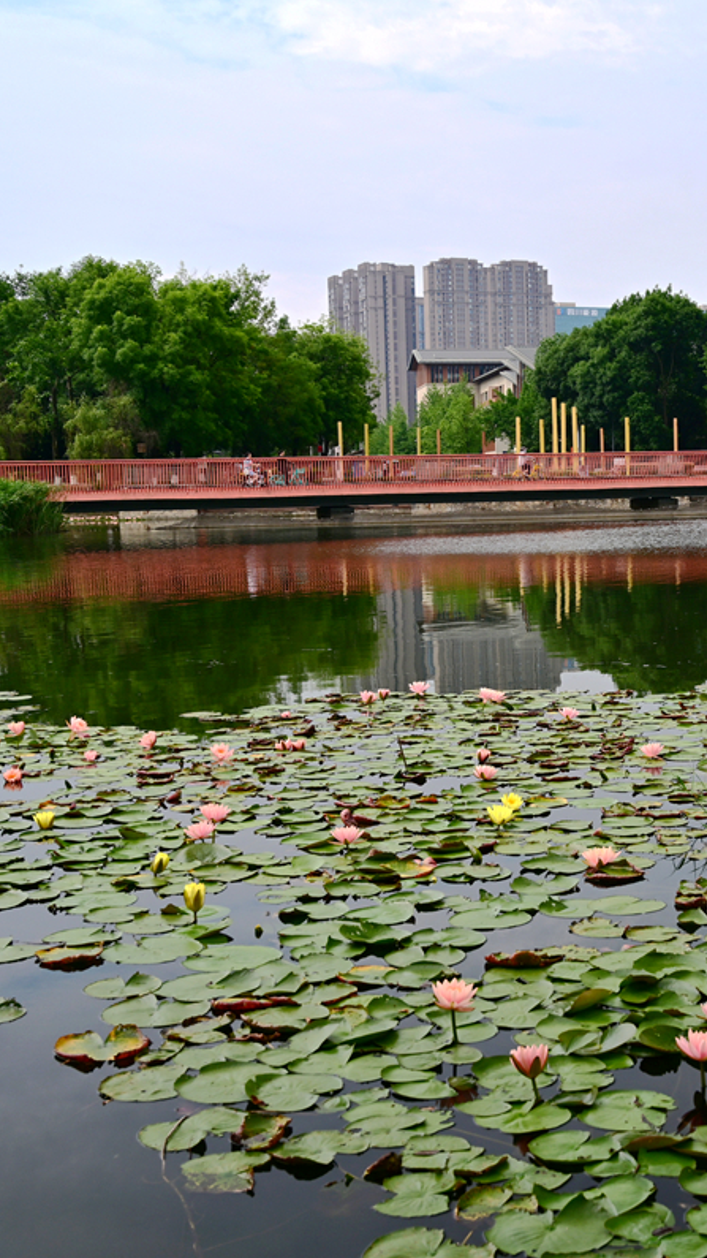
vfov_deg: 41.5
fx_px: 1660
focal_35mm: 50
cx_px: 607
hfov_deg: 23.5
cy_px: 631
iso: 100
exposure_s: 1/200
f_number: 8
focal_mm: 31.5
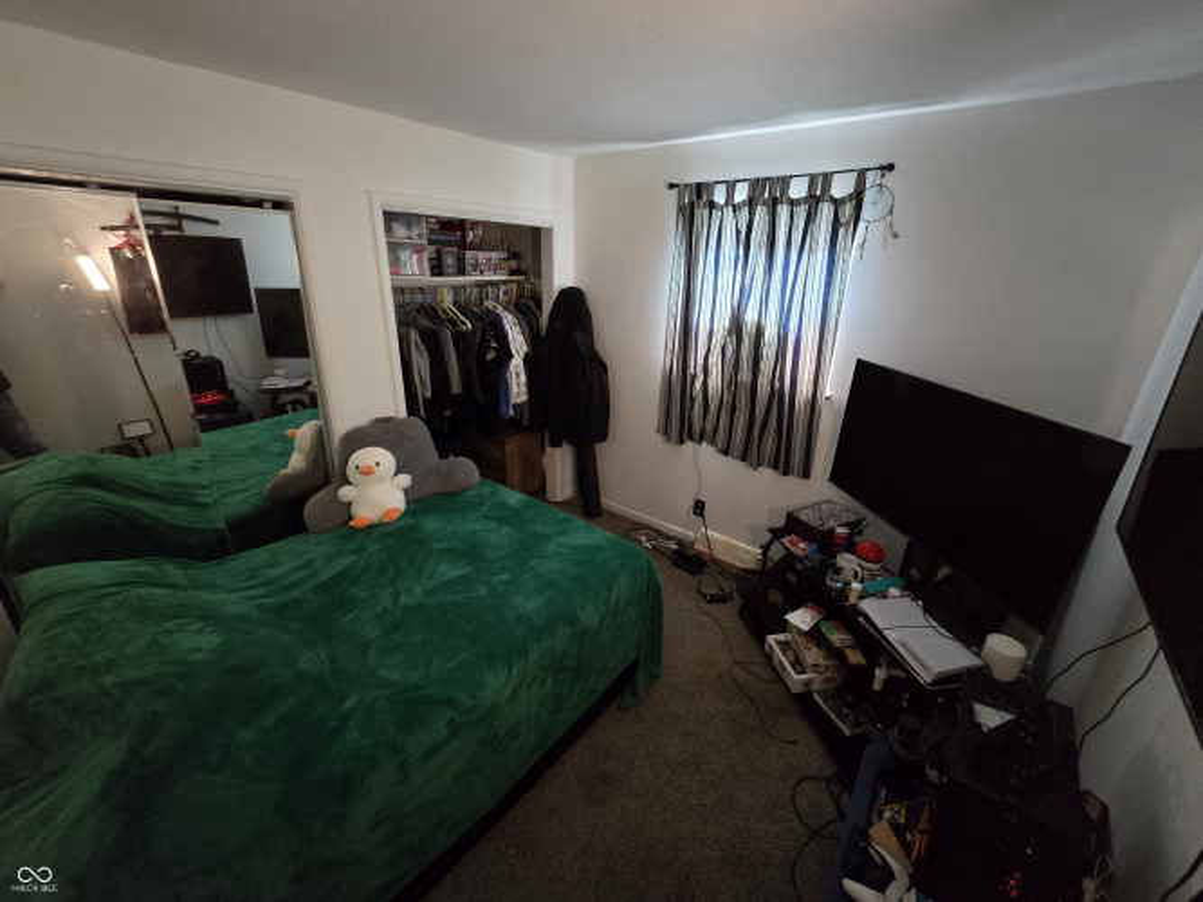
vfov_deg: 89.9
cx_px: 602
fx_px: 452
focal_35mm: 13
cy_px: 451
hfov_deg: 106.2
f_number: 2.2
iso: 1250
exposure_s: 1/24.3
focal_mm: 2.2
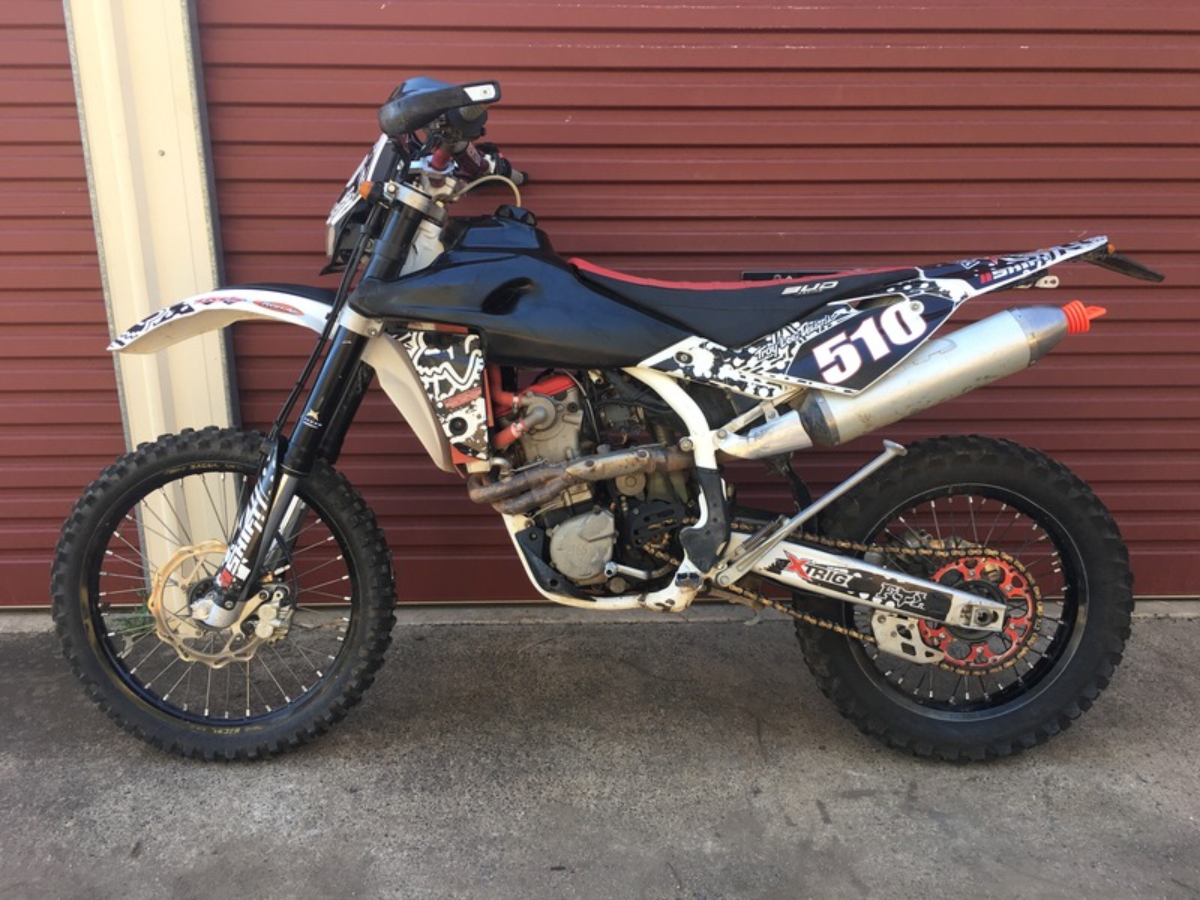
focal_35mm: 29
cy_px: 450
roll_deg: +0.3
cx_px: 600
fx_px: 1005
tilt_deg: -17.2
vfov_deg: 48.2
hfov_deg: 61.7
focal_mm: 4.15
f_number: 2.2
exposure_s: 1/100
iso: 32
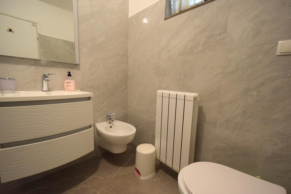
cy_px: 97
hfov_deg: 100.4
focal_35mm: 15
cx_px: 146
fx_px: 121
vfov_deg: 77.3
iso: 1000
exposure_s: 1/60
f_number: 3.5
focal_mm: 10
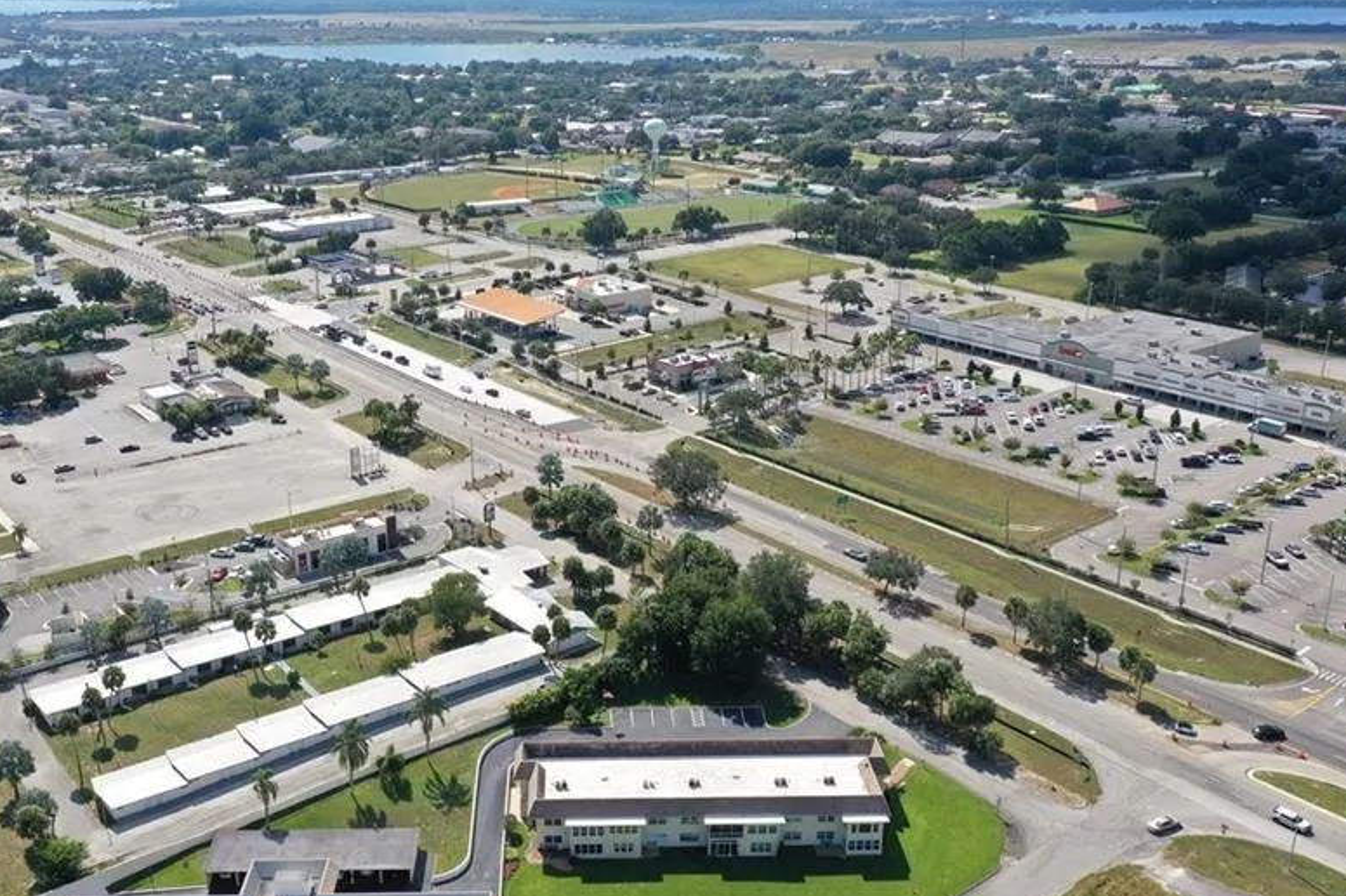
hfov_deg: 51.8
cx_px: 594
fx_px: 1383
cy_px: 472
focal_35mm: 37
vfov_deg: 35.9
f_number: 5.6
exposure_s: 1/500
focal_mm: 10.26
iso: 100
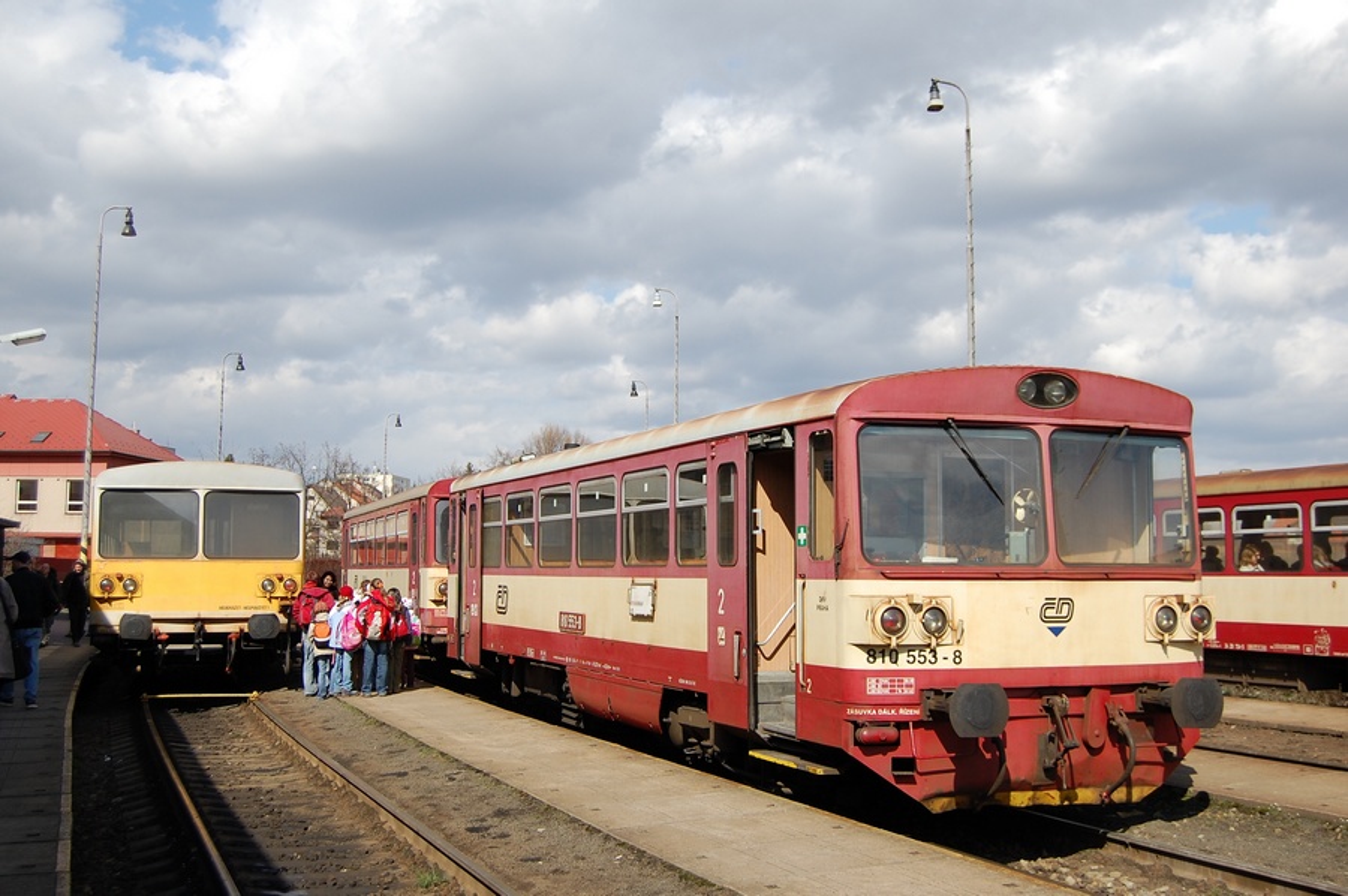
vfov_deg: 34.1
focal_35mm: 39
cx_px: 674
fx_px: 1459
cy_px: 448
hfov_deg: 49.6
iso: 200
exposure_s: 1/1250
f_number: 5
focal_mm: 26
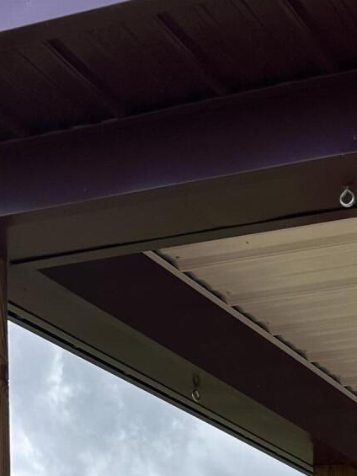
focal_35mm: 85
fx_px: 1168
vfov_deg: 18.5
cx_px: 507
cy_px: 836
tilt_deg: -3.1
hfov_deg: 16.1
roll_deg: -1.0
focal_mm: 6.86
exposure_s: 1/2203
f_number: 1.78
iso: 80
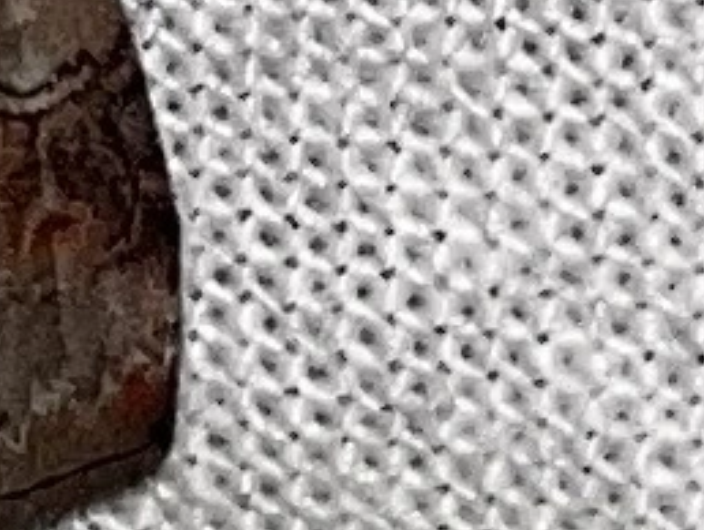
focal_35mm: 64
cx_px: -134
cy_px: 45
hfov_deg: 26.9
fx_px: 1303
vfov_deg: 22.4
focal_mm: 5.1
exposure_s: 1/1096
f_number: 1.6
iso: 32
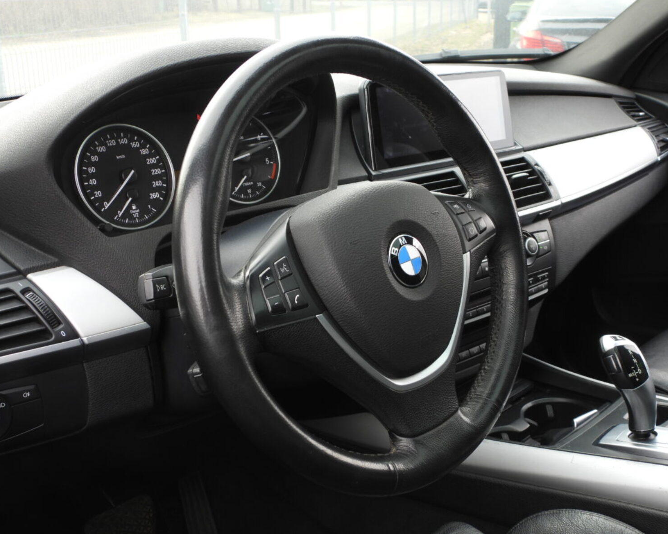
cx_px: 350
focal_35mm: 40
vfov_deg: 37.3
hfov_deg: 45.8
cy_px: 265
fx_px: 791
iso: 100
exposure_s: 1/100
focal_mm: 6.8
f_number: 3.2
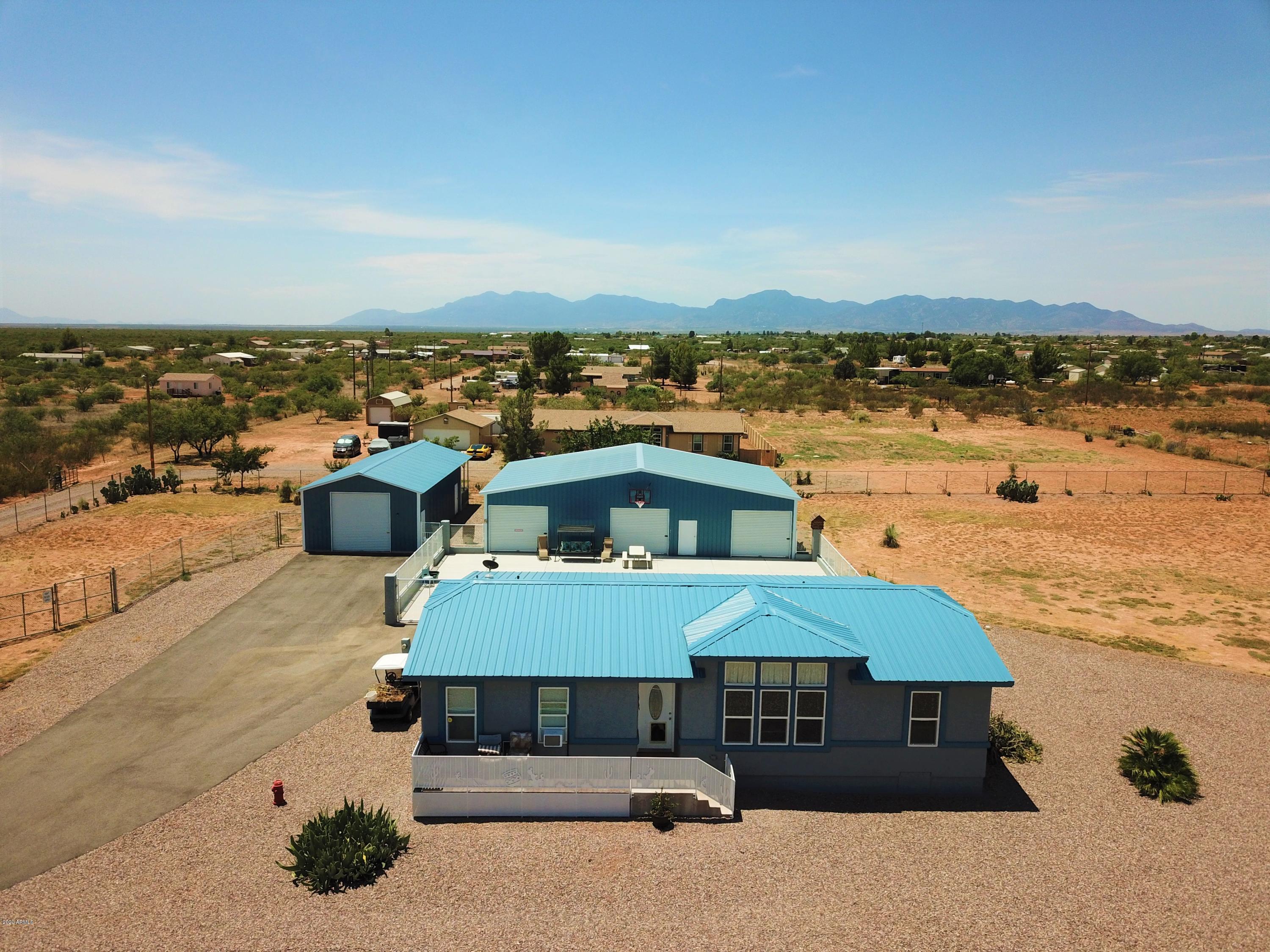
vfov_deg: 53.1
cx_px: 635
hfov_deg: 67.3
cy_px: 476
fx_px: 954
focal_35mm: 26
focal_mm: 4.73
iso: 100
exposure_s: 1/2439
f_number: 2.2
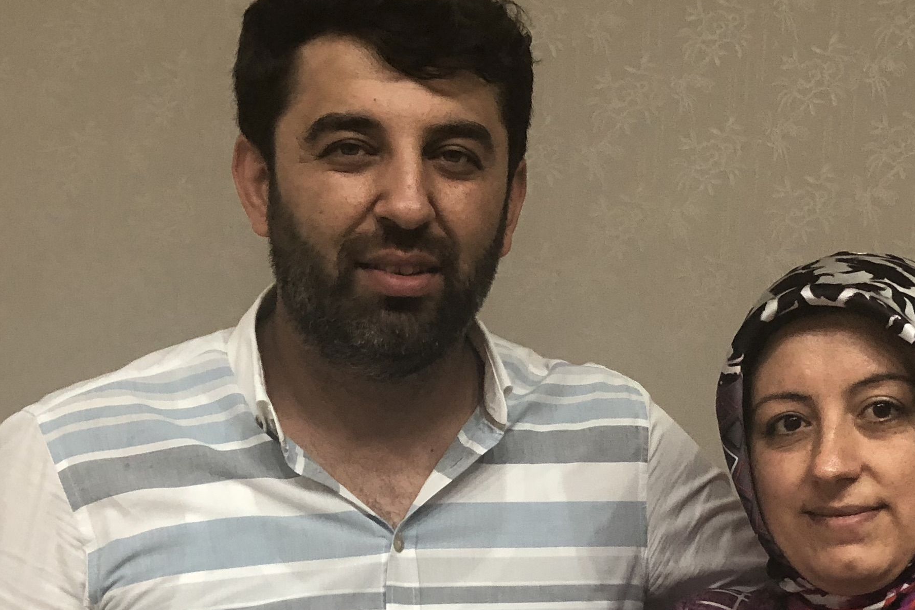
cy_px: 594
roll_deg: -1.8
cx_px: 624
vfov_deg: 20.0
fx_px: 1677
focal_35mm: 66
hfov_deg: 30.2
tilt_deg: -7.6
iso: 64
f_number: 1.8
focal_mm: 4
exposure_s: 1/15
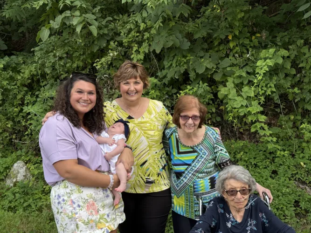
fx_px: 431
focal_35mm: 48
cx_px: 156
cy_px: 116
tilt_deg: -5.8
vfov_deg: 30.3
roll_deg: +3.9
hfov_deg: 39.7
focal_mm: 6.76
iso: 80
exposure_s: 1/1429
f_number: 1.78
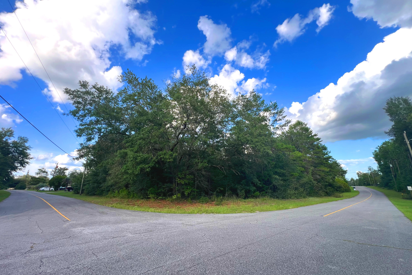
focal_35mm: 14
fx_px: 160
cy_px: 136
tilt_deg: +17.2
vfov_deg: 81.2
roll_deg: +0.8
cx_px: 204
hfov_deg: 104.2
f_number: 1.8
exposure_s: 1/385
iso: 32
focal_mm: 1.57
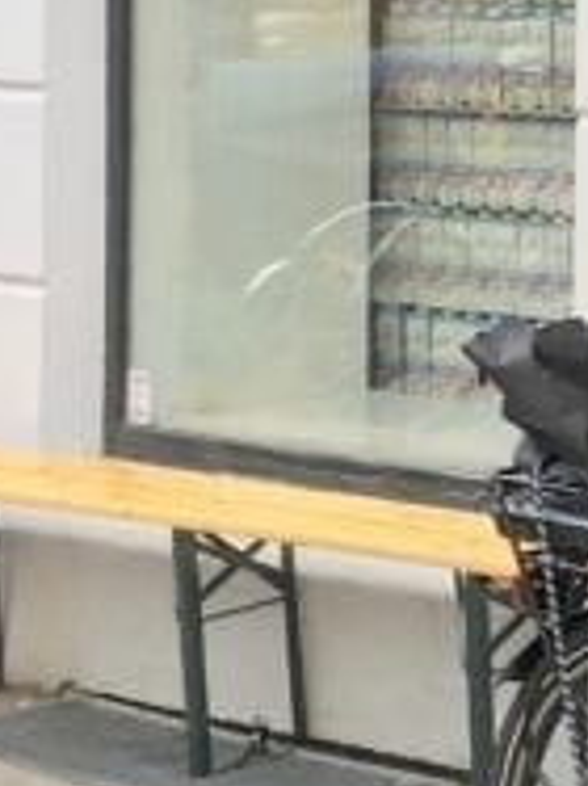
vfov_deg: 12.2
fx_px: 3605
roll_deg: +0.1
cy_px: -105
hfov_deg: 8.9
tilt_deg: +1.2
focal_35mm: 159
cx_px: 1113
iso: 25
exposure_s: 1/153
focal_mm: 4.15
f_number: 2.2
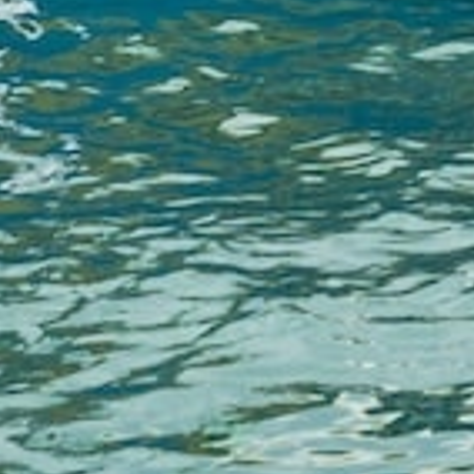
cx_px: 691
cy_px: -798
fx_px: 6507
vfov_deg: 4.1
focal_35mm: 420
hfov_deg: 4.2
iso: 100
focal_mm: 55
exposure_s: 1/250
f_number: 8
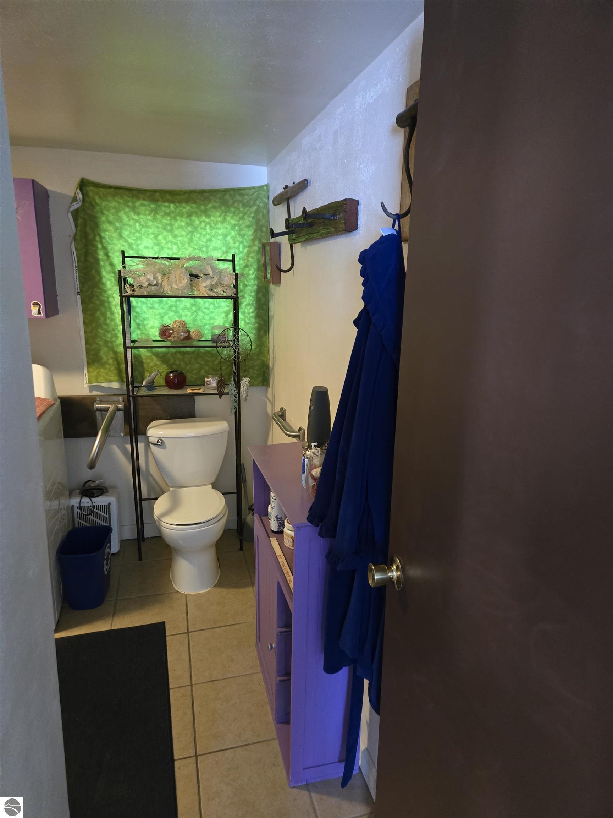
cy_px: 409
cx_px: 306
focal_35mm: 23
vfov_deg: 73.9
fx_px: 543
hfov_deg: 58.9
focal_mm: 5.4
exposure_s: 1/60
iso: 1000
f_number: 1.8
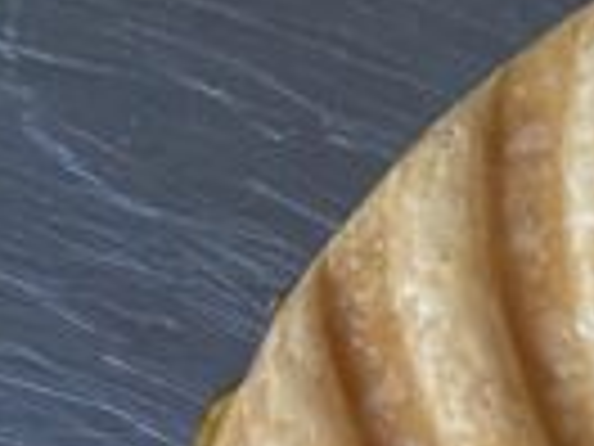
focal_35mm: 131
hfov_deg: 13.0
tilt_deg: -88.4
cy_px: 892
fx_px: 2248
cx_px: 1199
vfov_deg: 10.4
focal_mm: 4.25
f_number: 1.8
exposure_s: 1/60
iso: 500
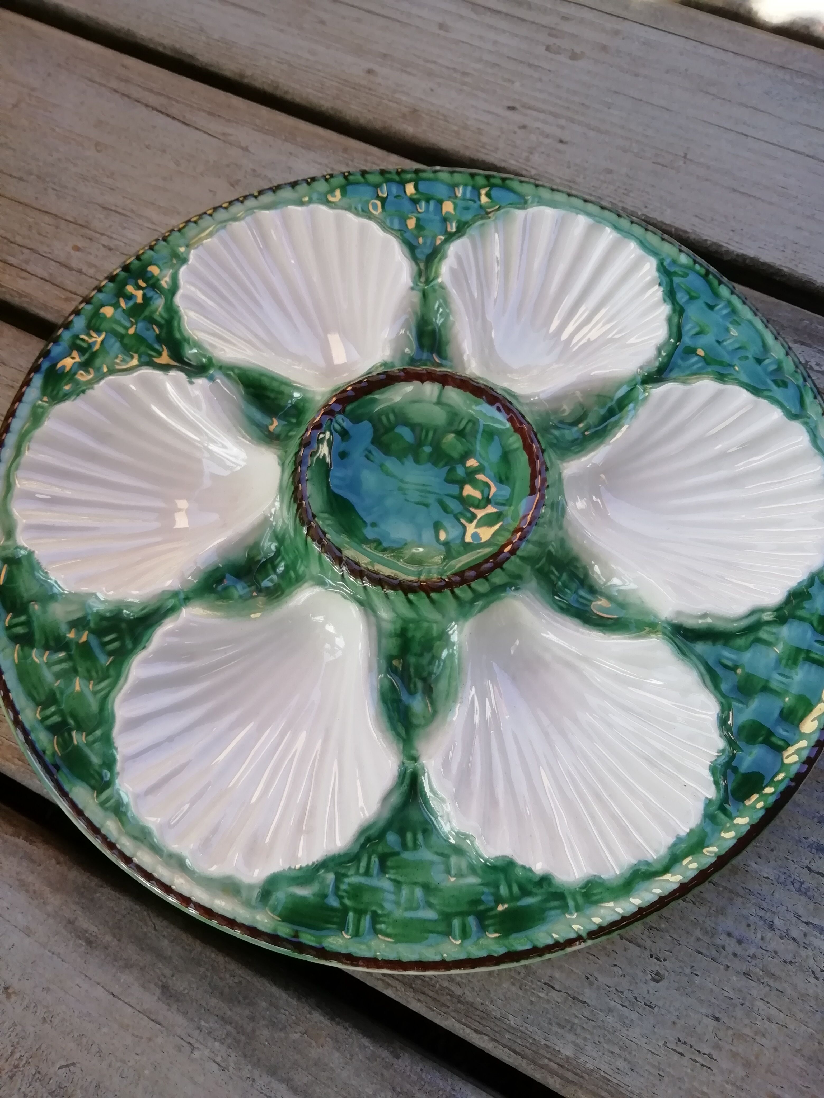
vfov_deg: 67.3
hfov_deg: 53.1
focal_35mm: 26
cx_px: 412
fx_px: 825
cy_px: 549
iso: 50
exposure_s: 1/110
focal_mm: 3.21
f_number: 2.2
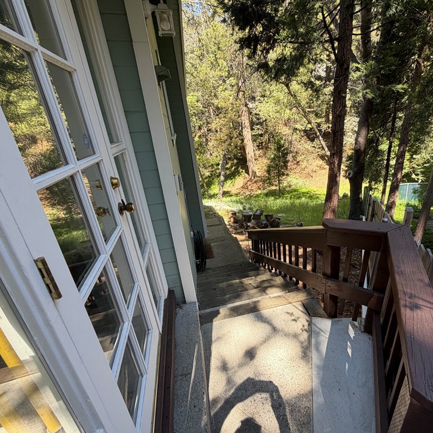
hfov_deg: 83.0
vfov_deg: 84.0
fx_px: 241
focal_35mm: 17
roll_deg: +3.8
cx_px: 258
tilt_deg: -21.8
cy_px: 213
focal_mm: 2.22
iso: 50
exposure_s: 1/123
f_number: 2.2
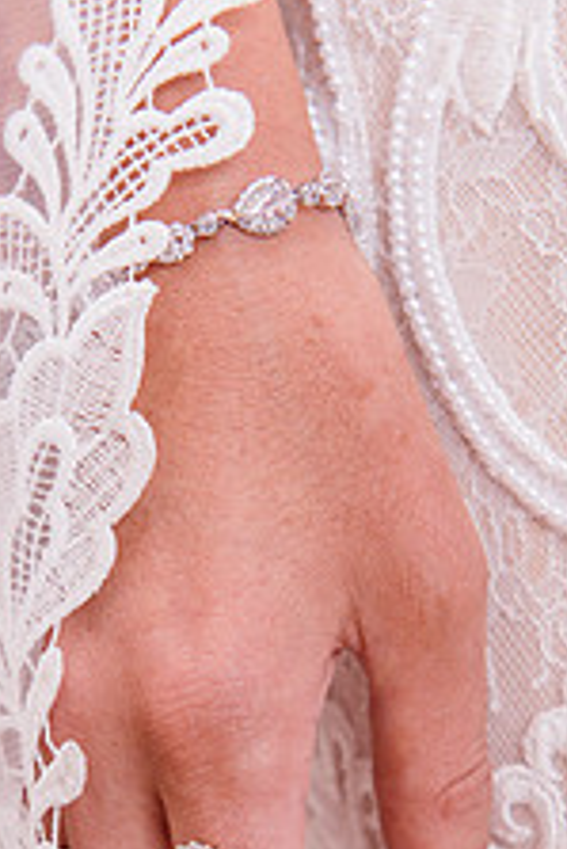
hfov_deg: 12.1
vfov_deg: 17.7
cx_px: 205
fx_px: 2665
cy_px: 803
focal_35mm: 113
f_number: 5.6
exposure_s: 1/80
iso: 320
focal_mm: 56
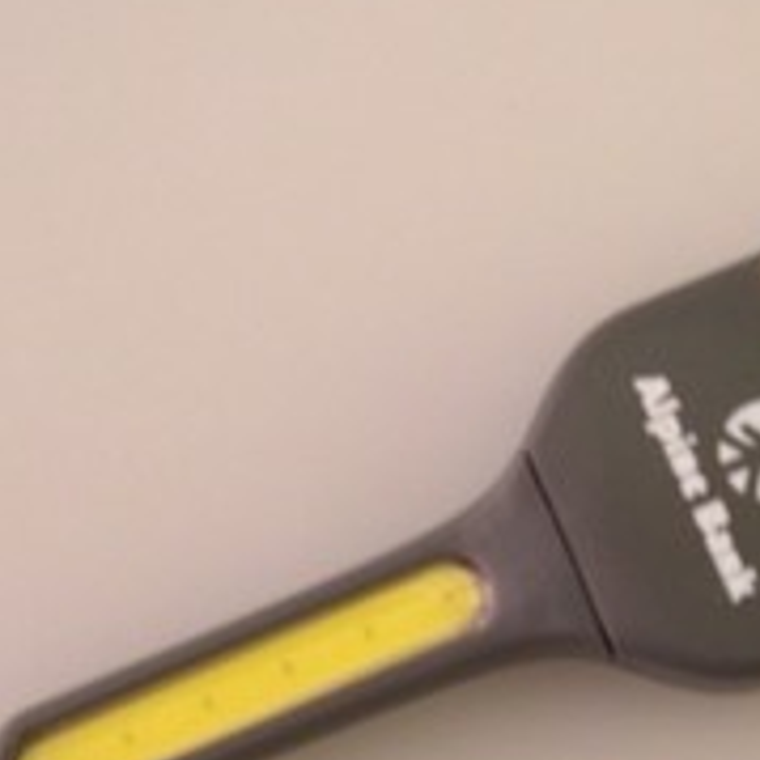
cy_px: 533
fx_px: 2335
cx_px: 577
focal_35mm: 94
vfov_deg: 18.4
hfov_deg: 18.4
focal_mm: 8
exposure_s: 1/148
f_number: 2.8
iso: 100
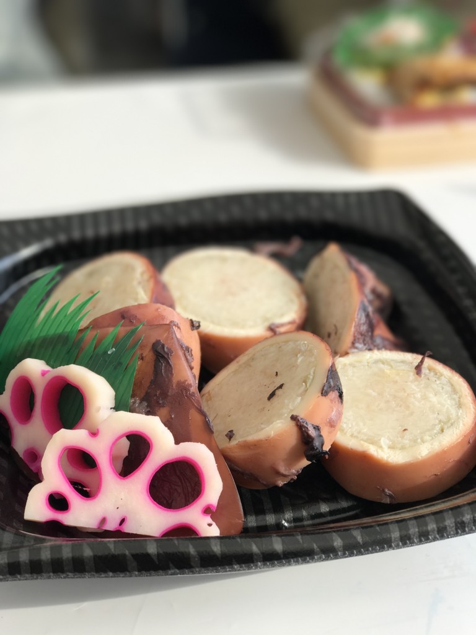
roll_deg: -0.5
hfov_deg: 25.7
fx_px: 1045
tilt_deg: -33.3
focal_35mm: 57
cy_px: 318
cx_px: 238
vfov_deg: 33.8
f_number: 2.8
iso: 20
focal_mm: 6.6
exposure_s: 1/120
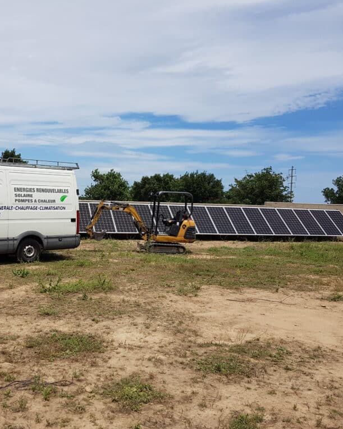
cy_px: 214
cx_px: 121
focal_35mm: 34
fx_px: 432
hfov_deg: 42.9
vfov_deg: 52.8
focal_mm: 4.2
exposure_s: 1/4576
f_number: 1.7
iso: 50
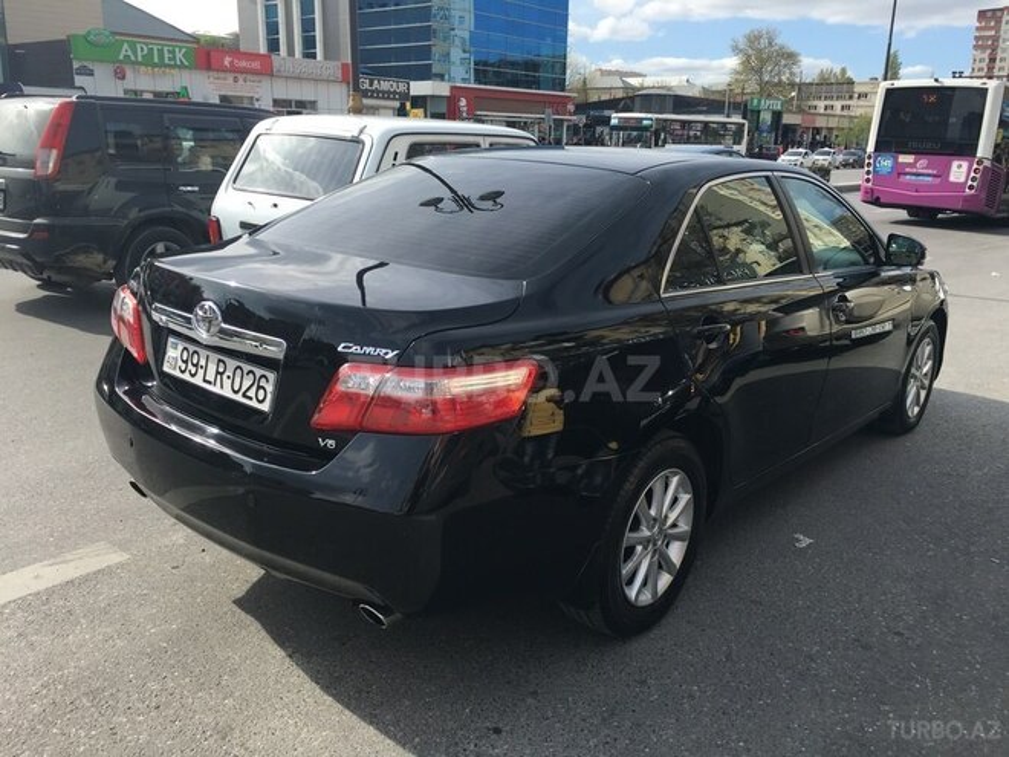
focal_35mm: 29
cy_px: 378
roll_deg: -0.8
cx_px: 504
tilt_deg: -14.5
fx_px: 845
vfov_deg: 48.2
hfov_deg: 61.7
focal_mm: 4.15
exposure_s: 1/894
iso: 25
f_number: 2.2
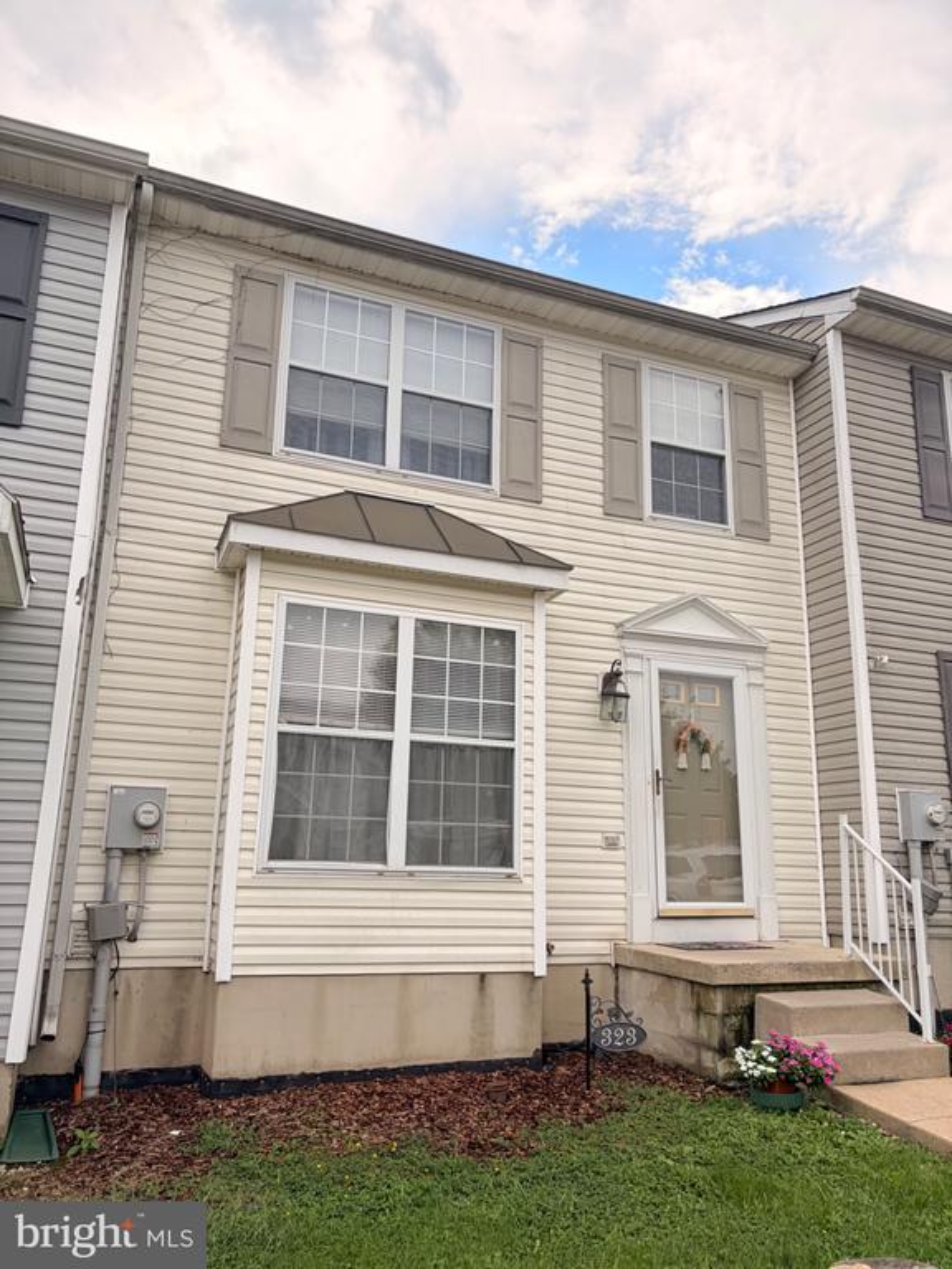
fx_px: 953
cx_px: 476
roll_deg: -1.4
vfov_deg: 67.3
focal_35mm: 26
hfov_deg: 53.1
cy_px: 634
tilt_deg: +12.7
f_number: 1.6
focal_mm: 5.96
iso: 64
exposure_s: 1/2865
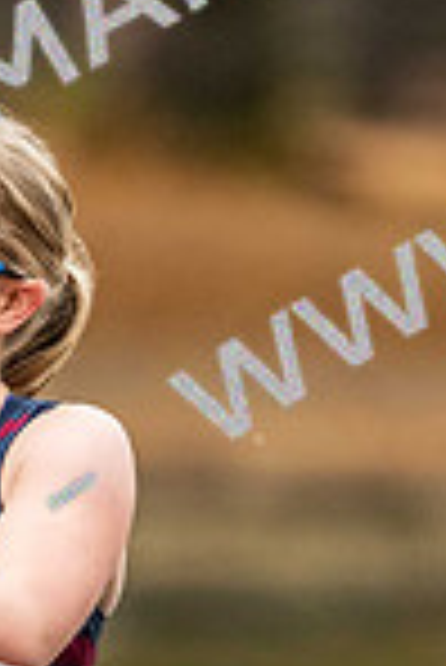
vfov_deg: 1.3
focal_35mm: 1569
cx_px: -158
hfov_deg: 0.9
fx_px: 29087
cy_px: 515
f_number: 4.5
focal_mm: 400
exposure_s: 1/2500
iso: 4000
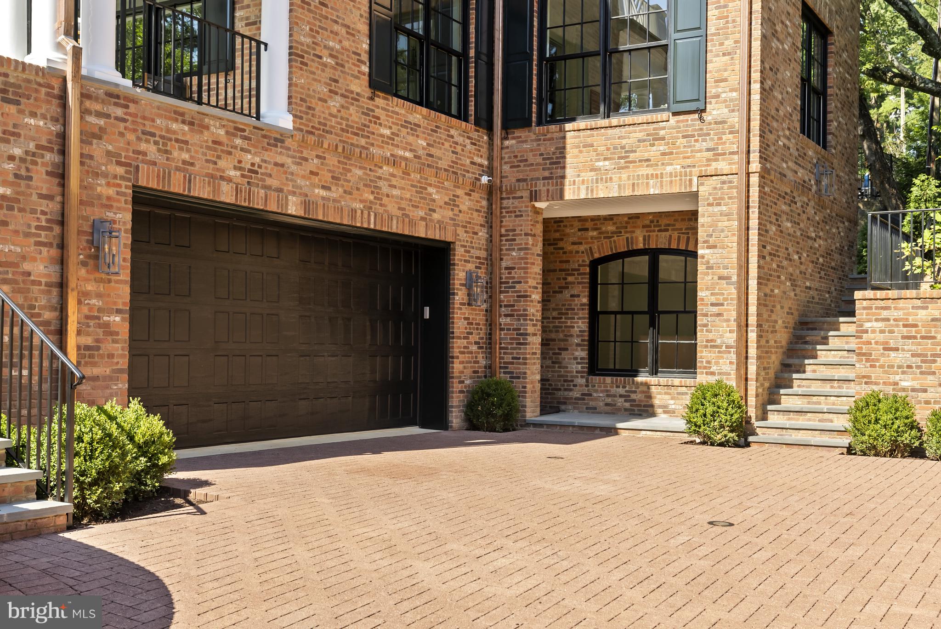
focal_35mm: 39
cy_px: 314
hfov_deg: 49.5
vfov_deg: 34.3
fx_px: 1020
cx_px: 470
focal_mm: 39
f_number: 6.3
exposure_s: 1/100
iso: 100
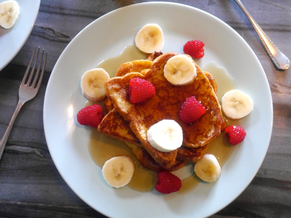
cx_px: 146
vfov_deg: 31.5
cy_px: 109
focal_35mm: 46
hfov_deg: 41.2
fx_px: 387
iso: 1600
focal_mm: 23
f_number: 5.1
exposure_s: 1/60
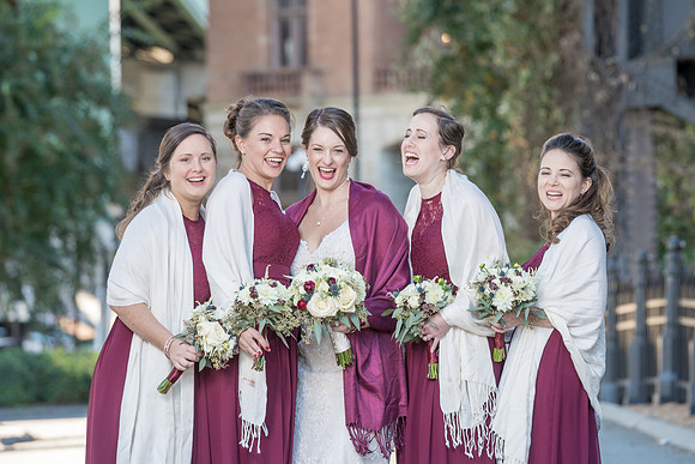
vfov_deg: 6.4
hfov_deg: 9.6
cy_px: 228
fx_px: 4120
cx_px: 369
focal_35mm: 213
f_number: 5.6
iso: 640
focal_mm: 194
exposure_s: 1/200
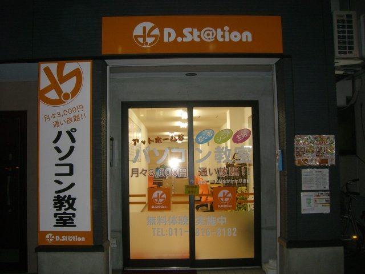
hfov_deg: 49.0
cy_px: 137
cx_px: 182
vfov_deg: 37.7
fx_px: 401
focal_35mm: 38
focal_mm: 6.2
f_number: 2.7
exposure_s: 1/60
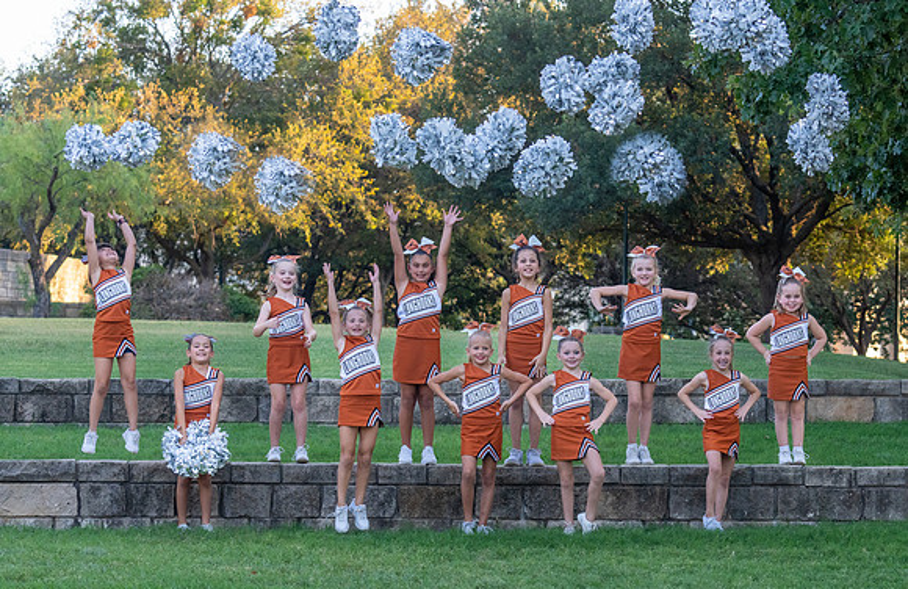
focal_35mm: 96
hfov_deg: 21.3
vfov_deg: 13.9
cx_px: 513
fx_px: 2413
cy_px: 391
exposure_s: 1/1000
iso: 1600
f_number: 4
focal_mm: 72
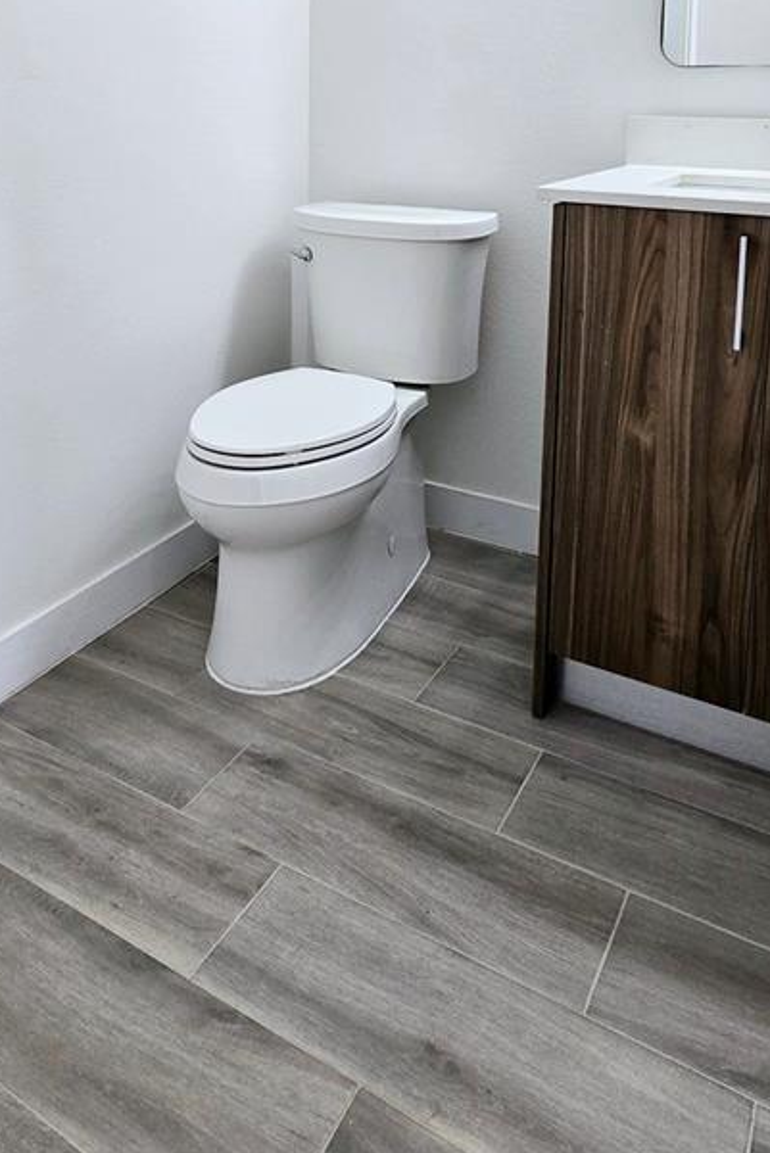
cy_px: 190
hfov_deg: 47.8
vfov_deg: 60.5
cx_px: 328
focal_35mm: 27
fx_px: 866
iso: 80
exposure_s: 1/60.2
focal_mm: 2.2
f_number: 2.2
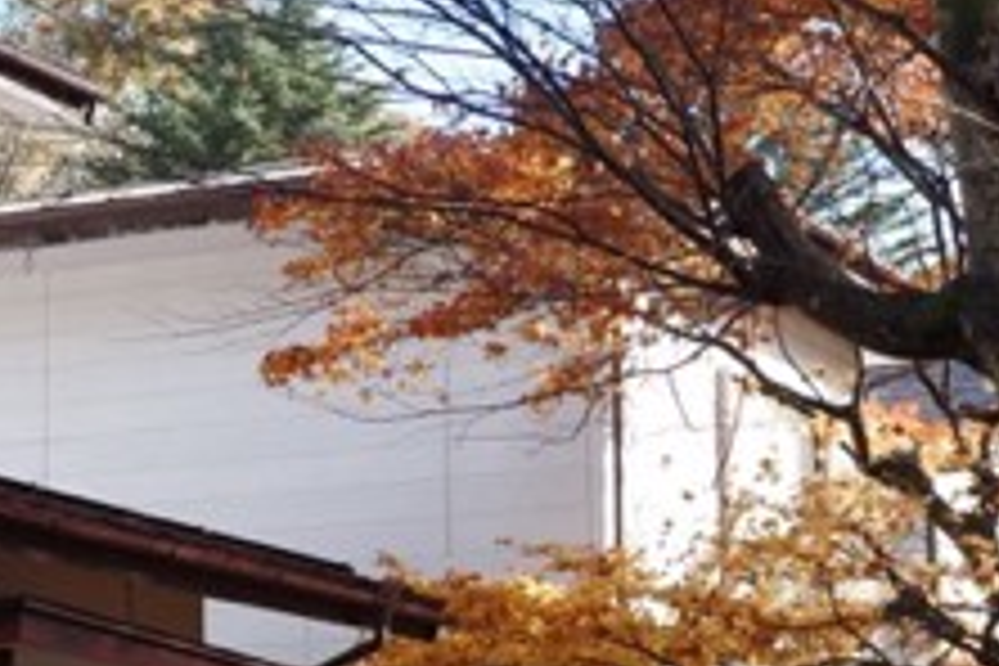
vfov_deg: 10.1
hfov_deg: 15.2
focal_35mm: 135
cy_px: 572
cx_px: 522
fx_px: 3746
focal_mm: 26
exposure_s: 1/400
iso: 200
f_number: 2.8
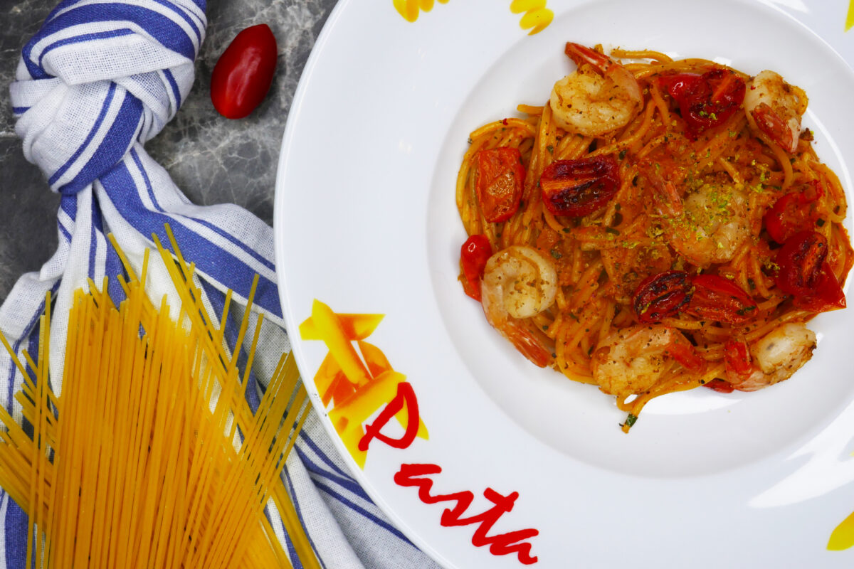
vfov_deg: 33.4
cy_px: 284
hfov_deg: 48.5
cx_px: 427
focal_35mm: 40
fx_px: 949
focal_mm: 14.5
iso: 250
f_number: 8
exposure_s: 1/80
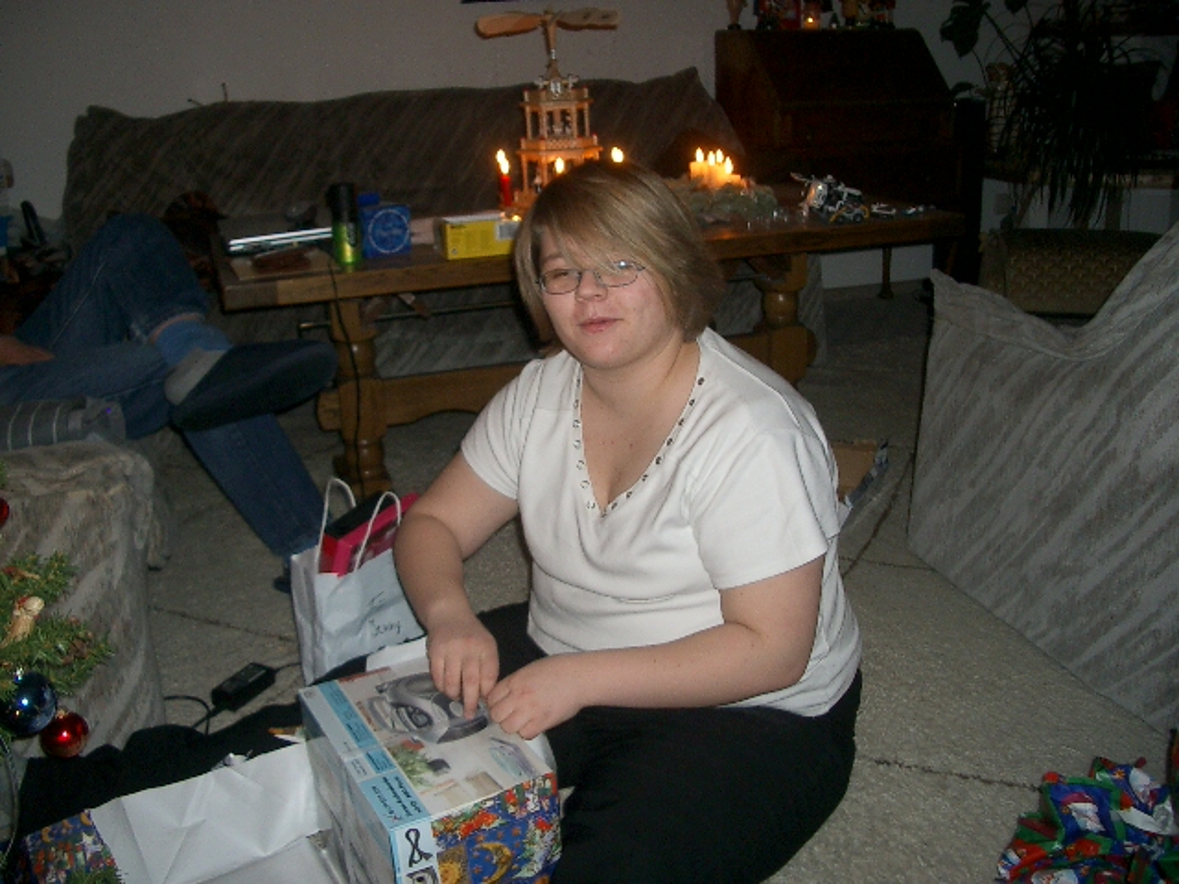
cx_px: 590
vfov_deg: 40.7
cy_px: 442
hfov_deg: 52.6
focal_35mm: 35
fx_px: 1192
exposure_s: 1/40
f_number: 2.6
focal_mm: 5.8
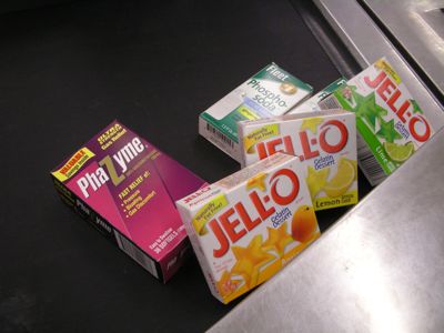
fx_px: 449
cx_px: 222
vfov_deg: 40.7
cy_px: 166
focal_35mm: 35
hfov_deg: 52.6
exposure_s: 1/81.7
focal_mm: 5.8
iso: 200
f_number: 2.8
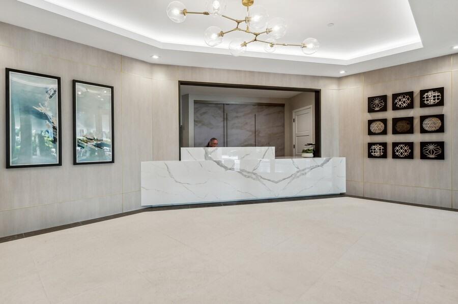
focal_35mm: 18
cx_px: 229
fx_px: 229
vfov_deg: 67.3
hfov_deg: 90.1
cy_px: 152
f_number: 8
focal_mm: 18
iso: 100
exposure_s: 1/50
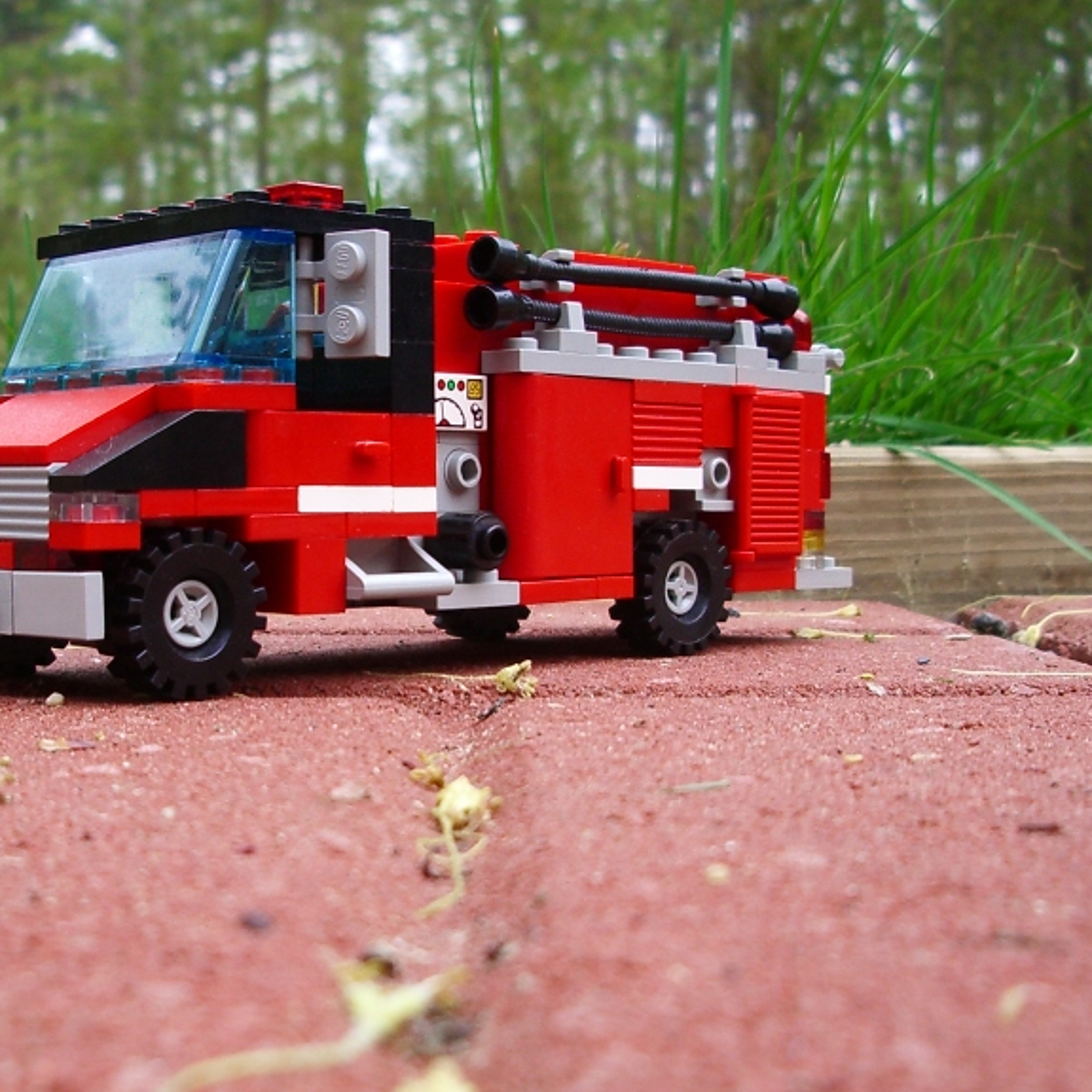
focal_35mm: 55
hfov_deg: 31.0
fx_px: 1963
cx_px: 459
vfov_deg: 31.1
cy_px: 573
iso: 100
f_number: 2.6
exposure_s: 1/100
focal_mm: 5.8
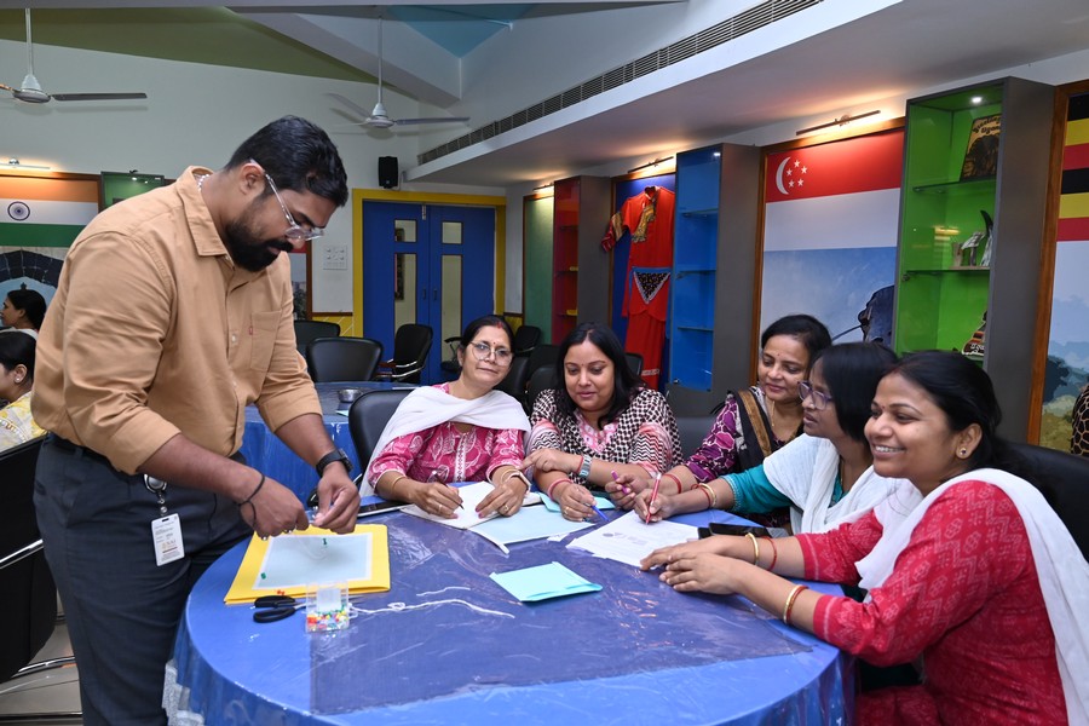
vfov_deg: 49.6
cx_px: 544
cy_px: 363
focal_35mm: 26
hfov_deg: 69.4
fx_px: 786
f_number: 5
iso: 1600
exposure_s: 1/200
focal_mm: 26
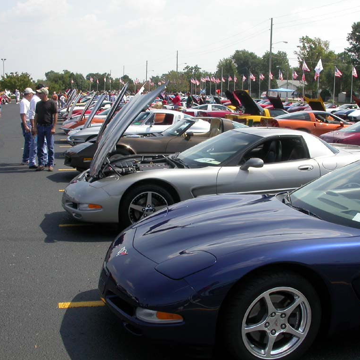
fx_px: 529
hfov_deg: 37.5
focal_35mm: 45
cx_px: 193
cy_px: 180
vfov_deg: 37.6
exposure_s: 1/258
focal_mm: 7.85
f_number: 7.5
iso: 100
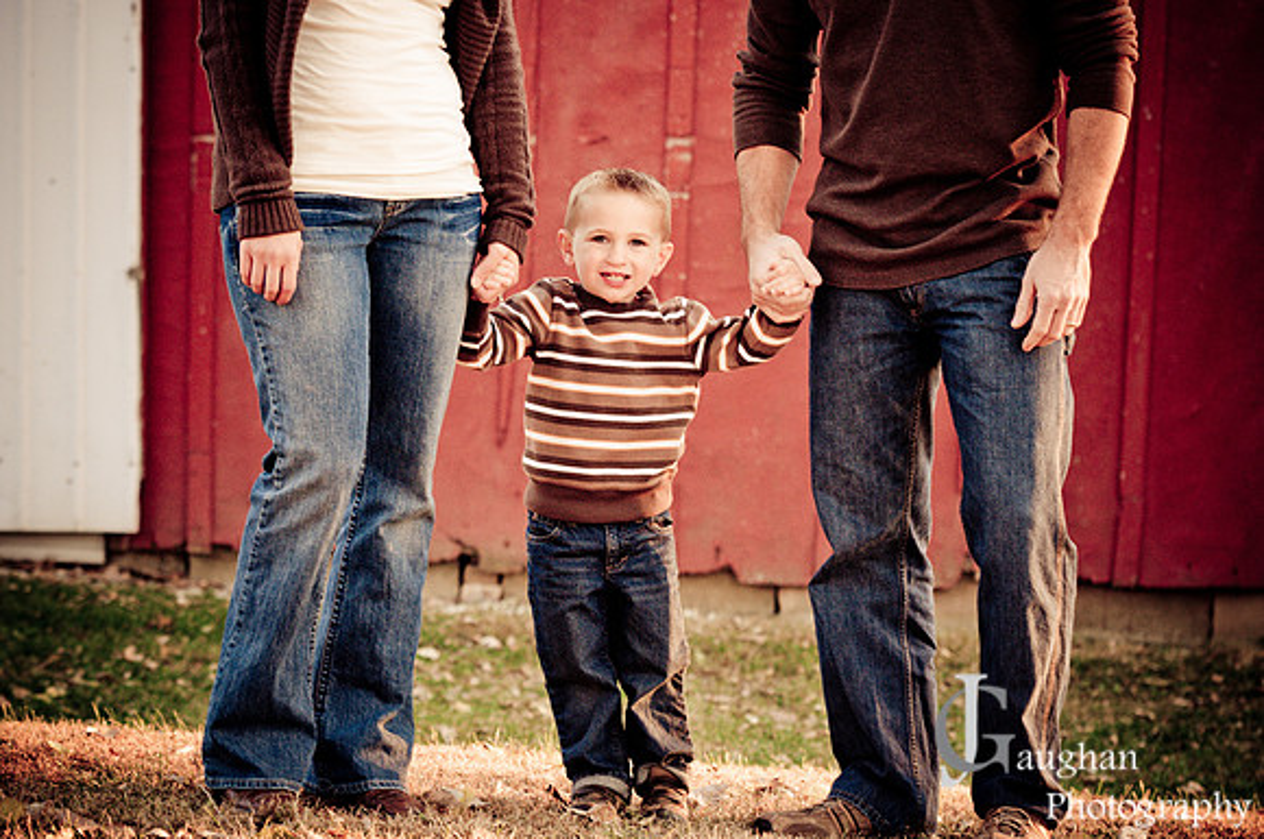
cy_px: 420
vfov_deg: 11.1
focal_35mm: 123
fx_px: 4313
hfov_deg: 16.7
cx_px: 632
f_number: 3.5
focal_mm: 82
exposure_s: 1/200
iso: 800
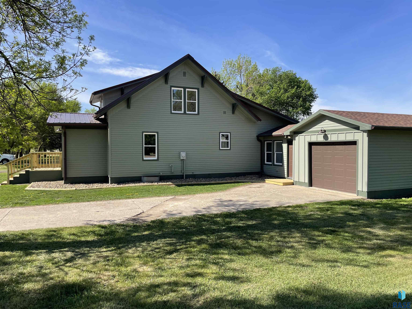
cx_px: 206
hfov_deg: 67.3
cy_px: 154
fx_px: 309
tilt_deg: -1.4
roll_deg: +2.3
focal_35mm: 26
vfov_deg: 53.1
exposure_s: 1/2174
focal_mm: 4.2
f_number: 1.6
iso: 32
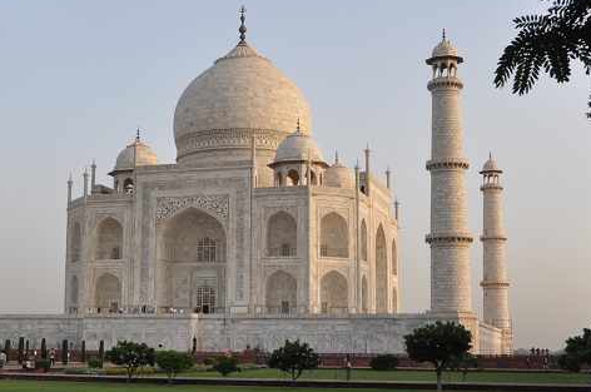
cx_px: 217
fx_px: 1000
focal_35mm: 61
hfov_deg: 32.8
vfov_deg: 22.2
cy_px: 180
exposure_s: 1/200
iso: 200
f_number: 7.1
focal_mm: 24
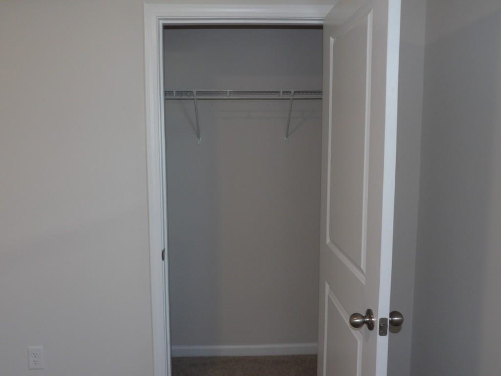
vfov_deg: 49.7
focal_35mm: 28
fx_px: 405
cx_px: 250
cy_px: 188
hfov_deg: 63.4
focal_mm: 5
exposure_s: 1/33
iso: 200
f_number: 3.4
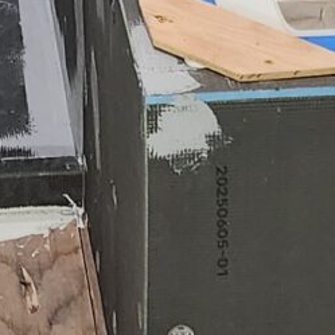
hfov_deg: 8.4
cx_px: 61
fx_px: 2288
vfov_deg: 7.7
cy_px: -525
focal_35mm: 209
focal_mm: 6.4
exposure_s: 1/120
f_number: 1.8
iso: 320
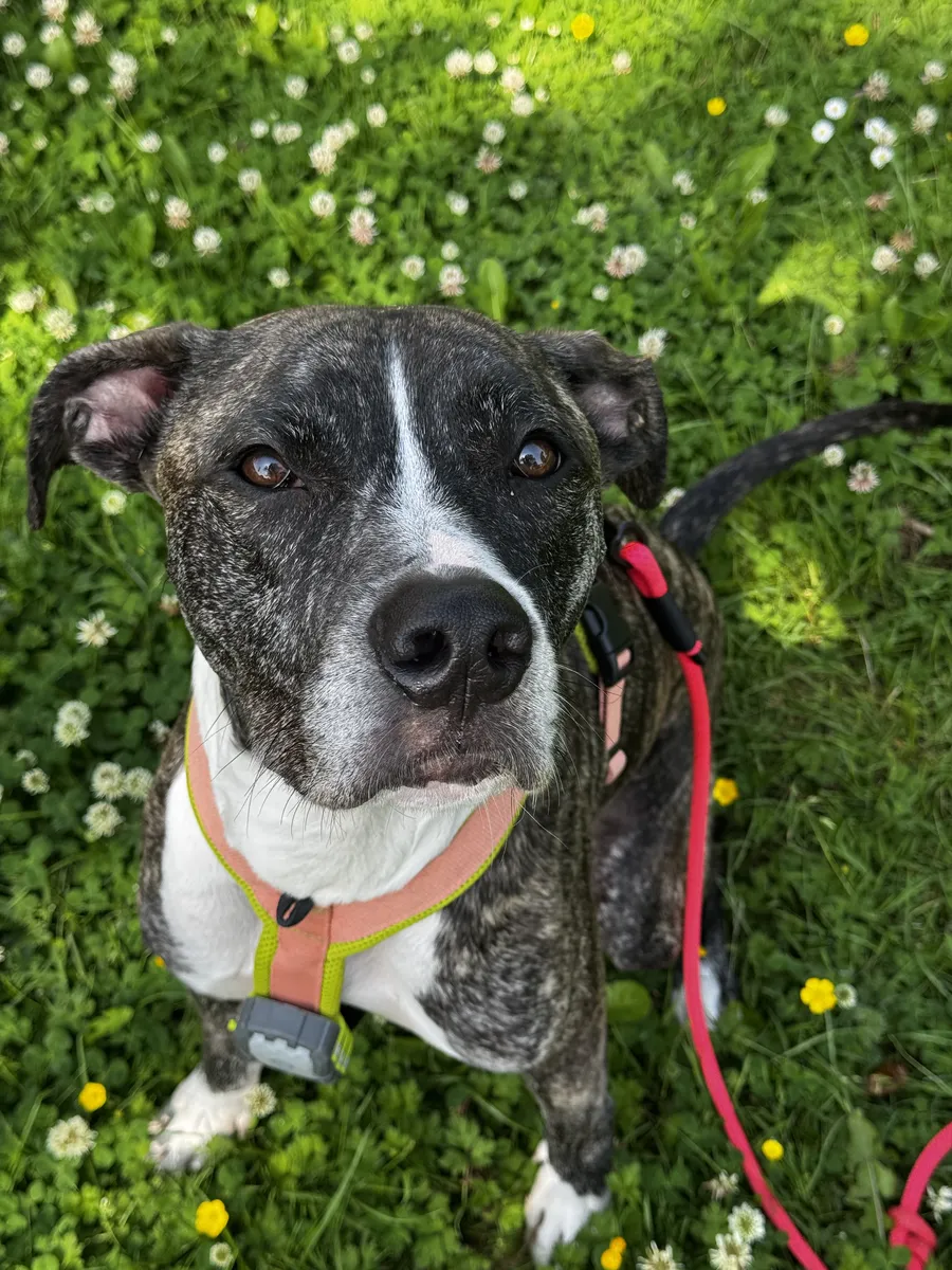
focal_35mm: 48
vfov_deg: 39.7
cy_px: 635
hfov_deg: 30.3
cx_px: 476
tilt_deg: -57.4
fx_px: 1760
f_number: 1.78
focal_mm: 6.76
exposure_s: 1/507
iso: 64
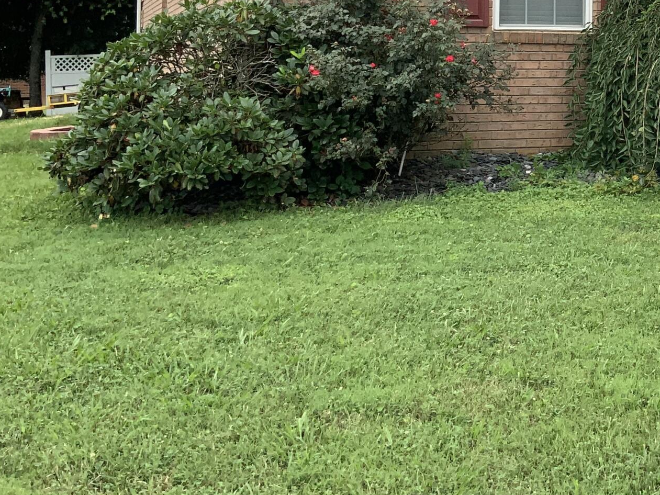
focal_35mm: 69
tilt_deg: +5.0
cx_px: 673
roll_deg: +0.0
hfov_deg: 26.5
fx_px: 1316
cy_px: -28
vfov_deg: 20.5
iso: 16
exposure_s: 1/929
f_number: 1.8
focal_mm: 3
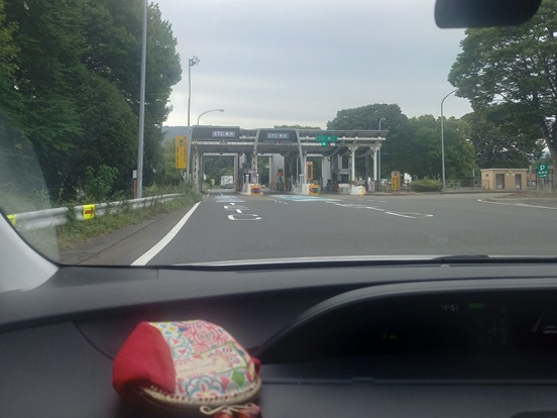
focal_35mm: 29
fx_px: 467
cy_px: 184
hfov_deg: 61.6
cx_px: 257
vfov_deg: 48.1
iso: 50
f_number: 1.8
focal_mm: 4.65
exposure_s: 1/257
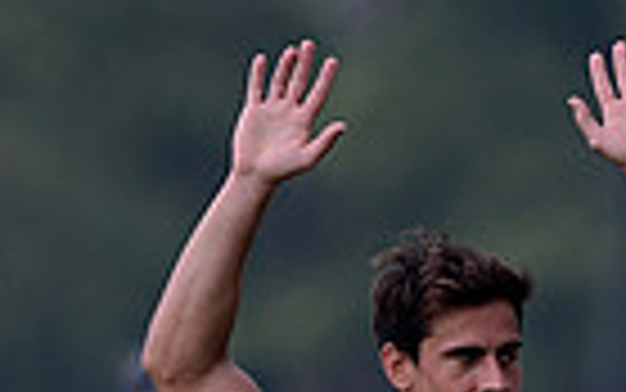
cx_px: 171
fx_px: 21795
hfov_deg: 1.6
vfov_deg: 1.0
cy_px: 836
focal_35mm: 1277
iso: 200
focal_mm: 300
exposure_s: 1/1000
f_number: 2.8
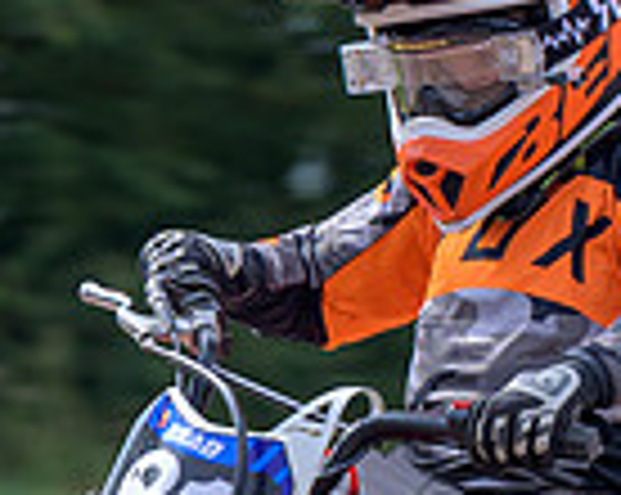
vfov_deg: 2.3
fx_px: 12333
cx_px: 306
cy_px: 489
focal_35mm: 672
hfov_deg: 2.9
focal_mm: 86
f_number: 4
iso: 64
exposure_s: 1/320
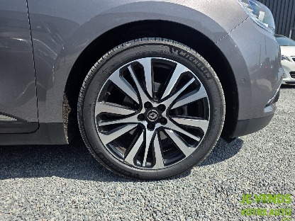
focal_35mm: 23
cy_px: 110
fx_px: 196
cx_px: 148
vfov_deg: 58.9
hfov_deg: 73.9
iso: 80
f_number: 1.7
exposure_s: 1/3502
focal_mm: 6.25
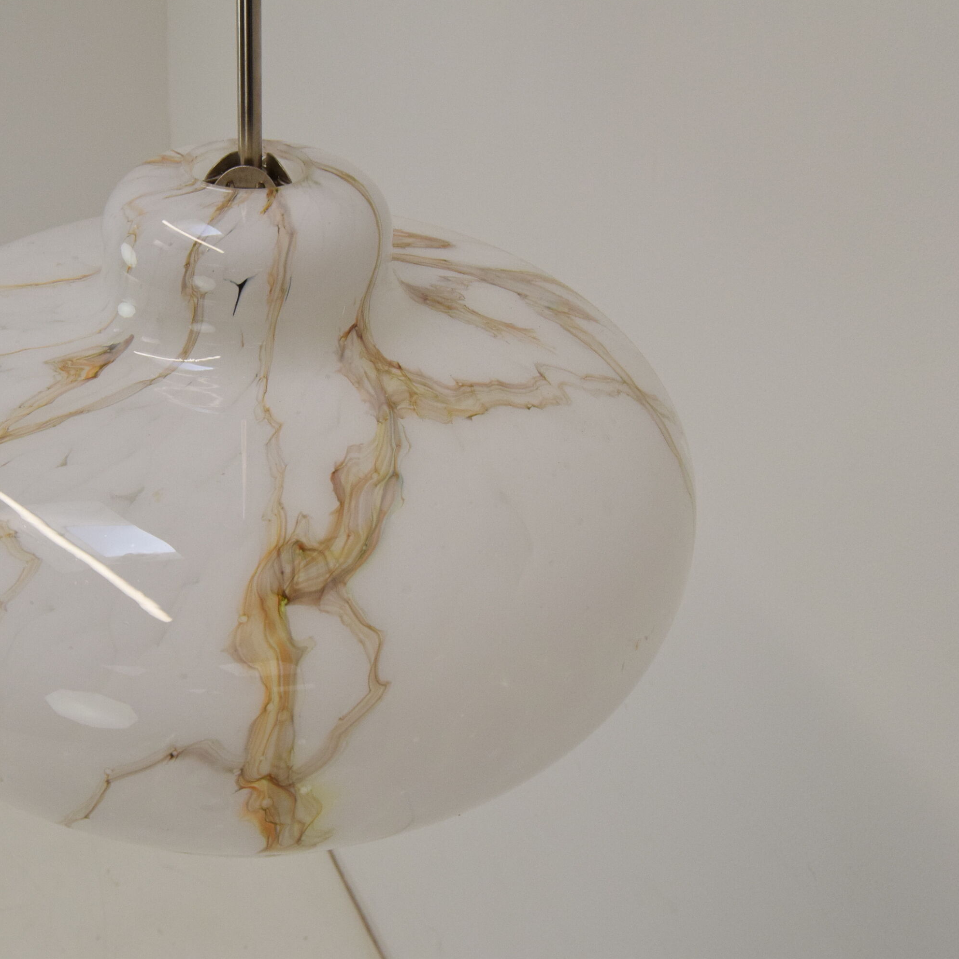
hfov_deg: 33.5
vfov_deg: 34.0
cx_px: 266
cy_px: 476
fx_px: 1567
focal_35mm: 50
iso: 1600
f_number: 9
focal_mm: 26
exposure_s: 1/320
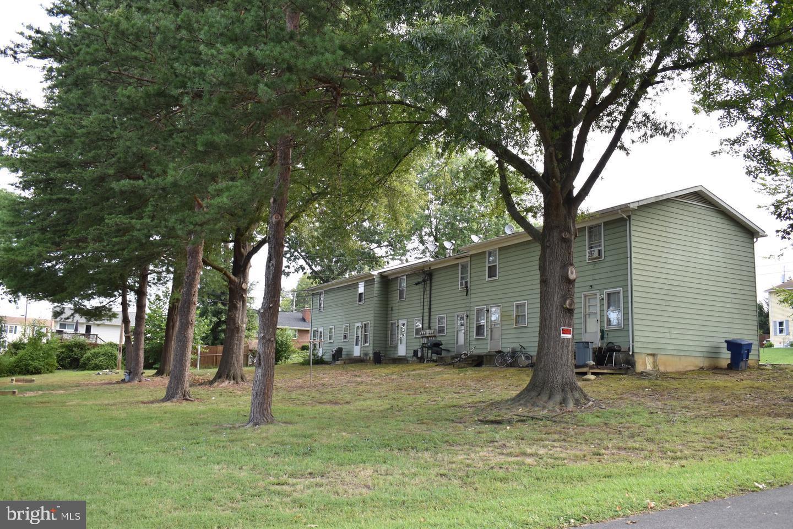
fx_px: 694
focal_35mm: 32
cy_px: 264
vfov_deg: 41.7
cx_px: 396
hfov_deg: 59.5
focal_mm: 21
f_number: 5.6
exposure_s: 1/250
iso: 280
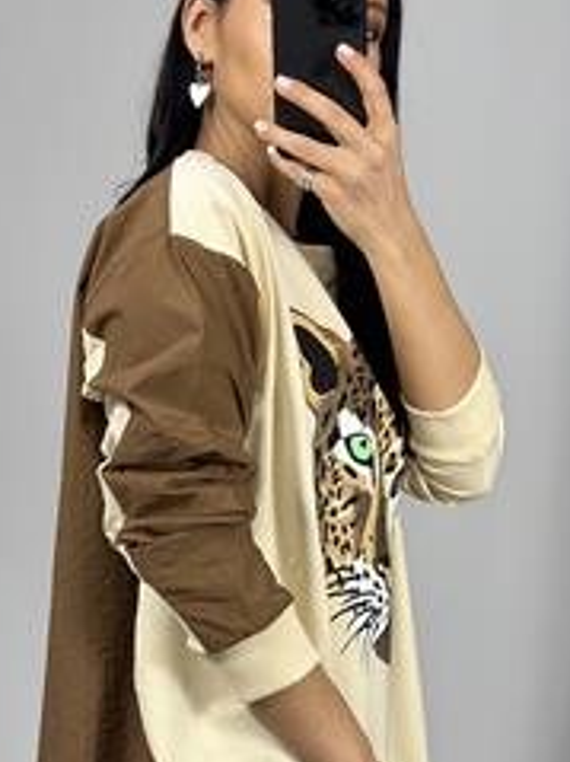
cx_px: 290
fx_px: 1824
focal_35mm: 83
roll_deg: -4.2
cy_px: 528
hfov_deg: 17.8
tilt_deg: -30.5
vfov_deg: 23.4
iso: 80
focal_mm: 6.86
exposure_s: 1/100
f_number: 1.78
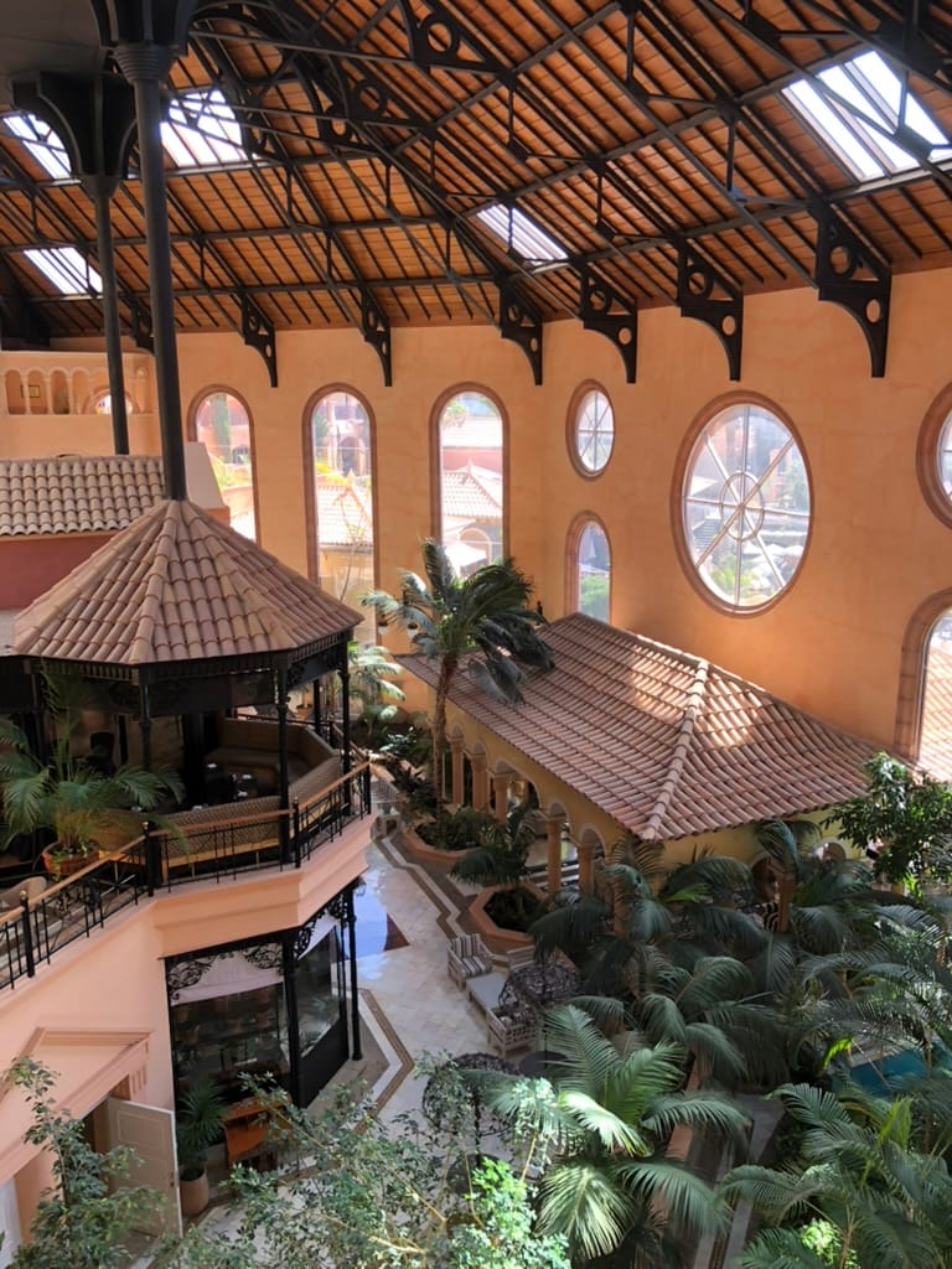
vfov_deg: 63.4
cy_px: 634
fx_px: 1027
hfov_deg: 49.7
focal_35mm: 28
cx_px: 476
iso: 50
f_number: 1.8
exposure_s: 1/120
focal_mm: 4
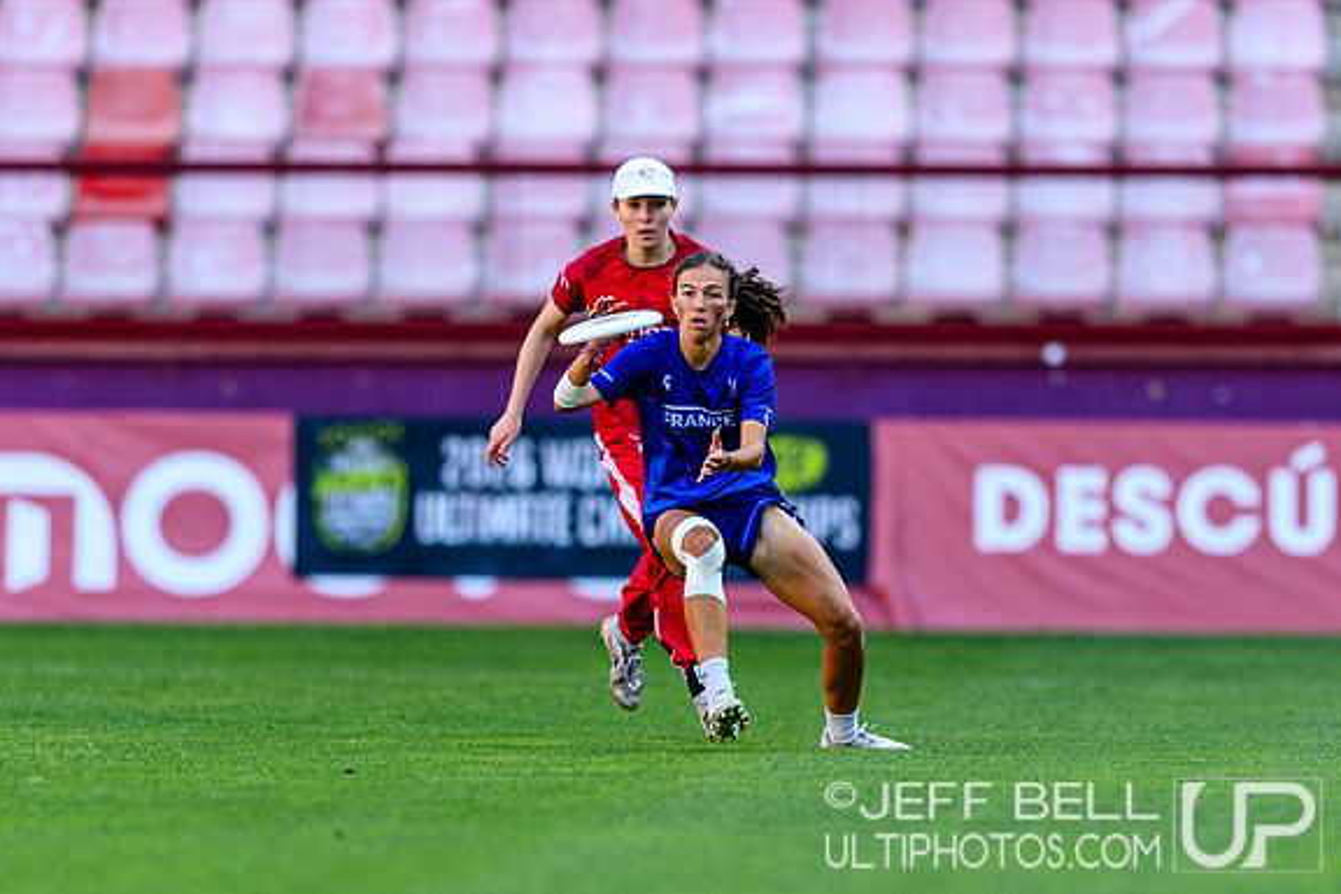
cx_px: 686
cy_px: 529
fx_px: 26855
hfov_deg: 2.9
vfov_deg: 1.9
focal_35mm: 721
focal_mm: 400
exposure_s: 1/1250
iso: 450
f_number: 3.2
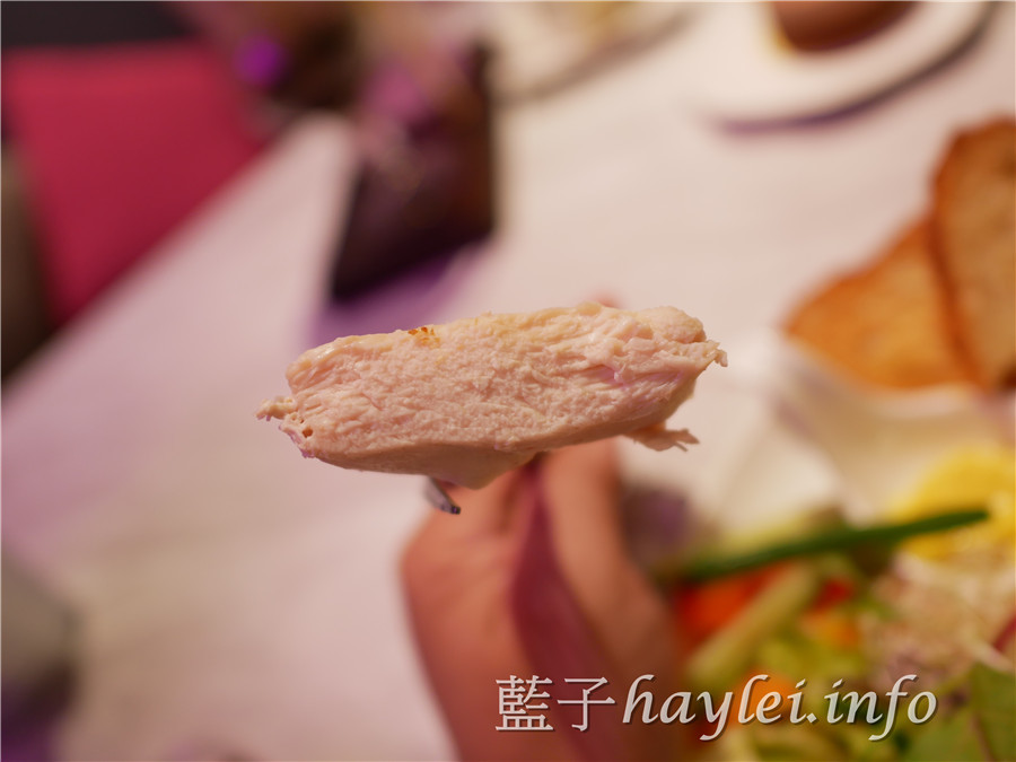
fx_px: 881
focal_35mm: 30
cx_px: 508
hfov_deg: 60.0
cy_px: 381
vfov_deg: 46.8
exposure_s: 1/80
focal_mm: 15
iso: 200
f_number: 1.7
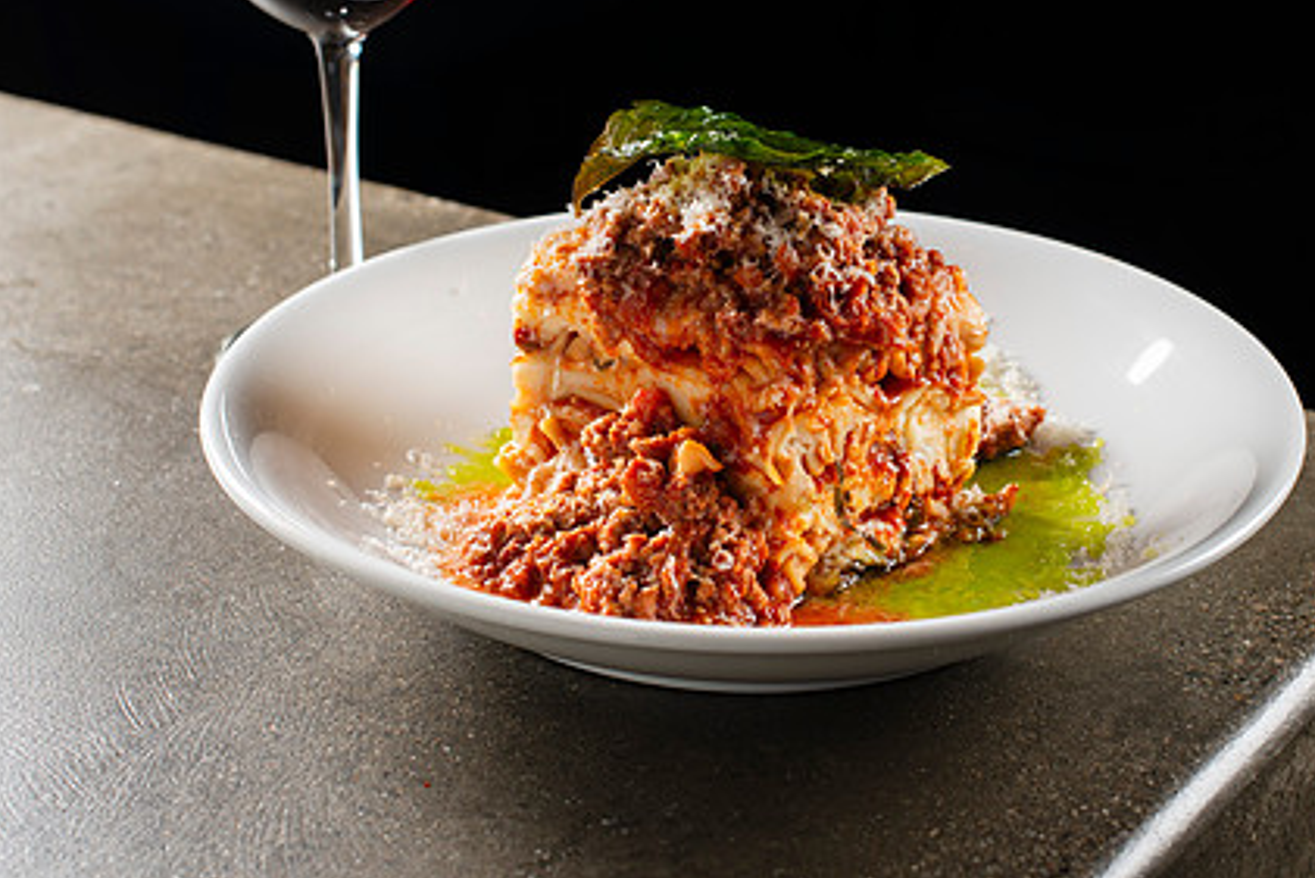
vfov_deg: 19.5
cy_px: 367
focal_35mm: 70
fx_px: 2558
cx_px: 765
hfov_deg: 28.8
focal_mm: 50
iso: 200
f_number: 6.3
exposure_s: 1/200
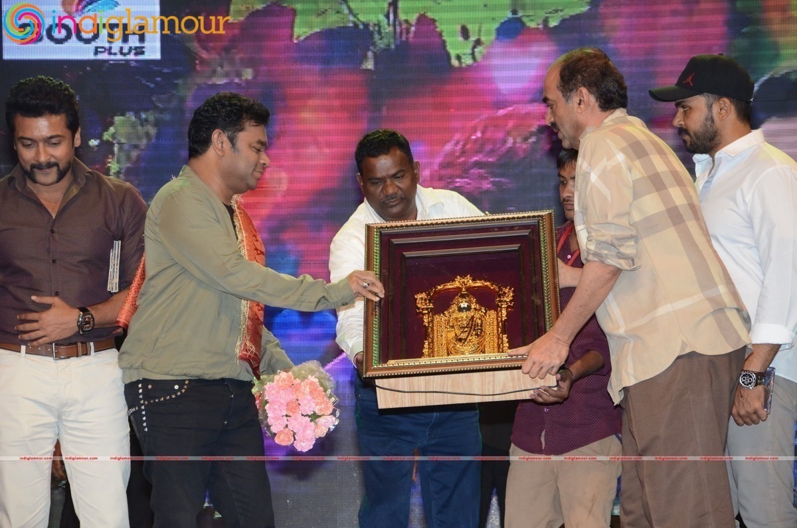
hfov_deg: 14.9
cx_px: 398
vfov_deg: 9.9
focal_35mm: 138
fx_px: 3049
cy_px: 264
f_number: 5.6
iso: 1000
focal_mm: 92
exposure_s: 1/125
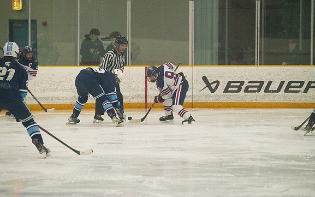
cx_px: 157
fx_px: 1760
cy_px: 93
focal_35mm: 205
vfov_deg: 6.4
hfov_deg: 10.2
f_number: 4.5
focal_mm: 200
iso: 8000
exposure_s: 1/1250
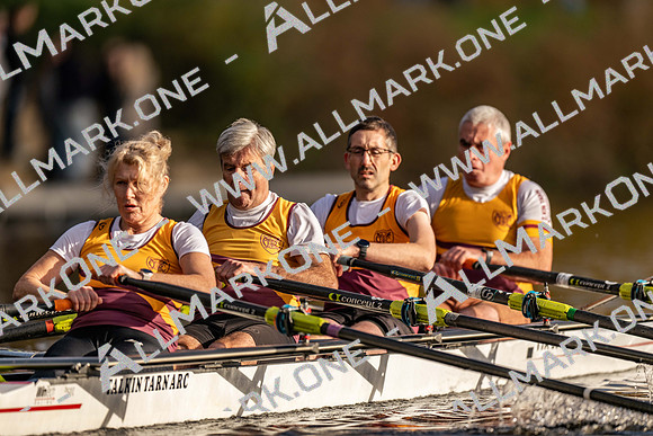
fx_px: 10885
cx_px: 326
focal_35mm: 600
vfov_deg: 2.3
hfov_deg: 3.4
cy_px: 218
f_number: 4
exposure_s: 1/2500
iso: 250
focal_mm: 600
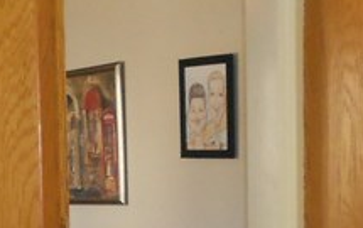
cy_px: 309
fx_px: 1298
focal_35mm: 131
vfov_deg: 9.8
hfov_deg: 15.6
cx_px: -10
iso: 250
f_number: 3.2
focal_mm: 4.6
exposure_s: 1/25
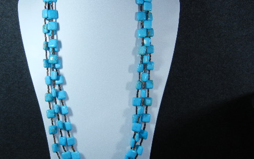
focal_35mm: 41
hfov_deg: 47.8
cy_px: 84
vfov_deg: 31.2
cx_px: 95
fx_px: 284
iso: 230
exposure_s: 1/62.5
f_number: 3.5
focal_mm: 5.4
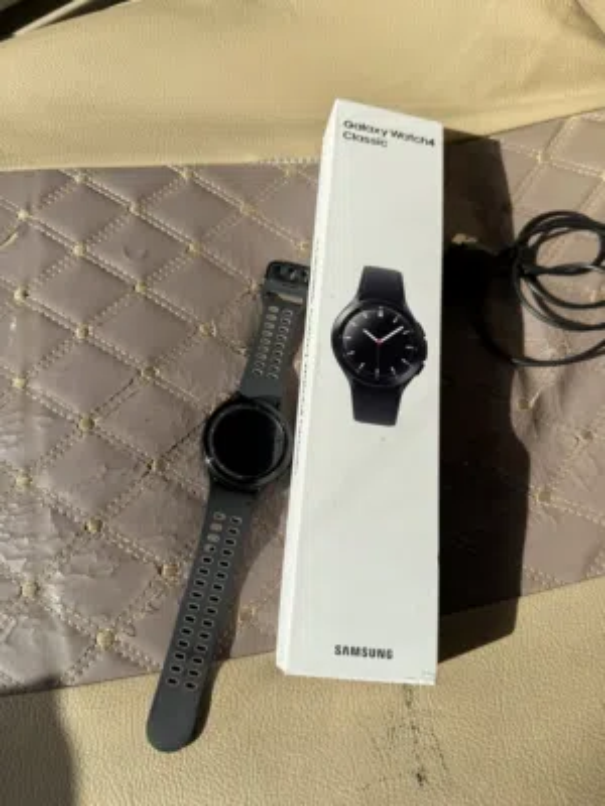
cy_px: 403
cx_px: 302
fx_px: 559
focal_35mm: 24
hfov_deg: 56.8
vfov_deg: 71.6
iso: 80
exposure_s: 1/4673
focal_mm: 6.76
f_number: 1.78
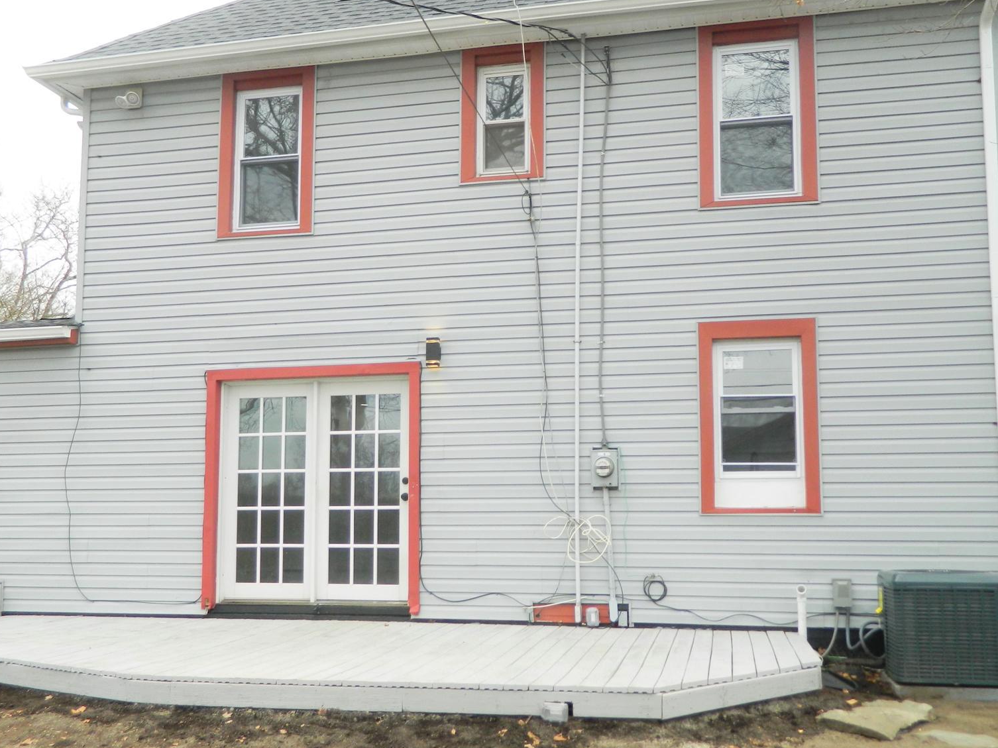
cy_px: 429
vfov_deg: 41.7
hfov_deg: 53.9
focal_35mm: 34
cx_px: 479
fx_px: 980
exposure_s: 1/125
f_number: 3.1
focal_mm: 4.5
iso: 80
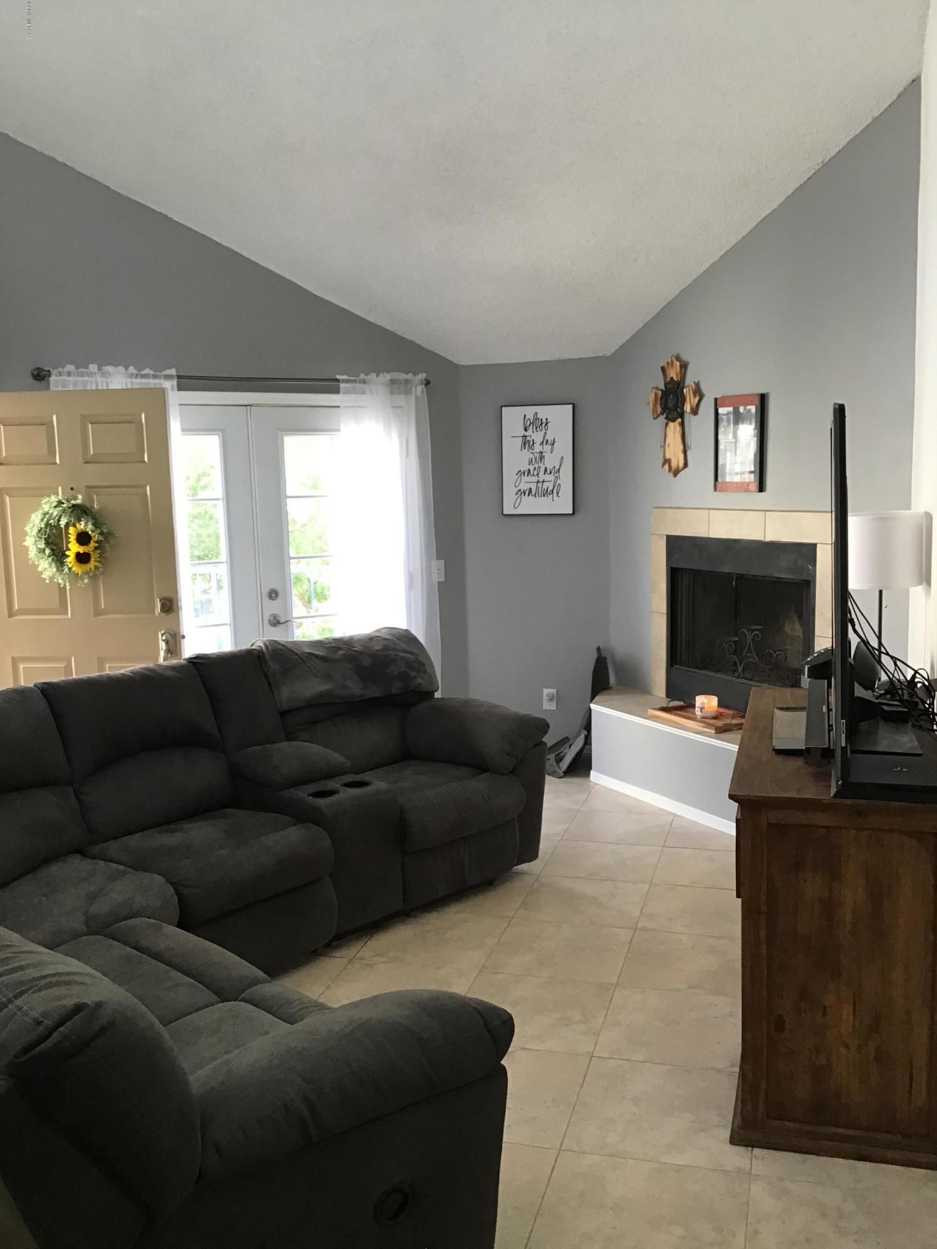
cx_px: 468
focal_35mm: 31
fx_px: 1119
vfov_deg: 58.4
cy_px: 624
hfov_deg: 45.4
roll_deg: +2.4
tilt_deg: -7.6
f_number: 2.4
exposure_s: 1/30
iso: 80
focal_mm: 3.3
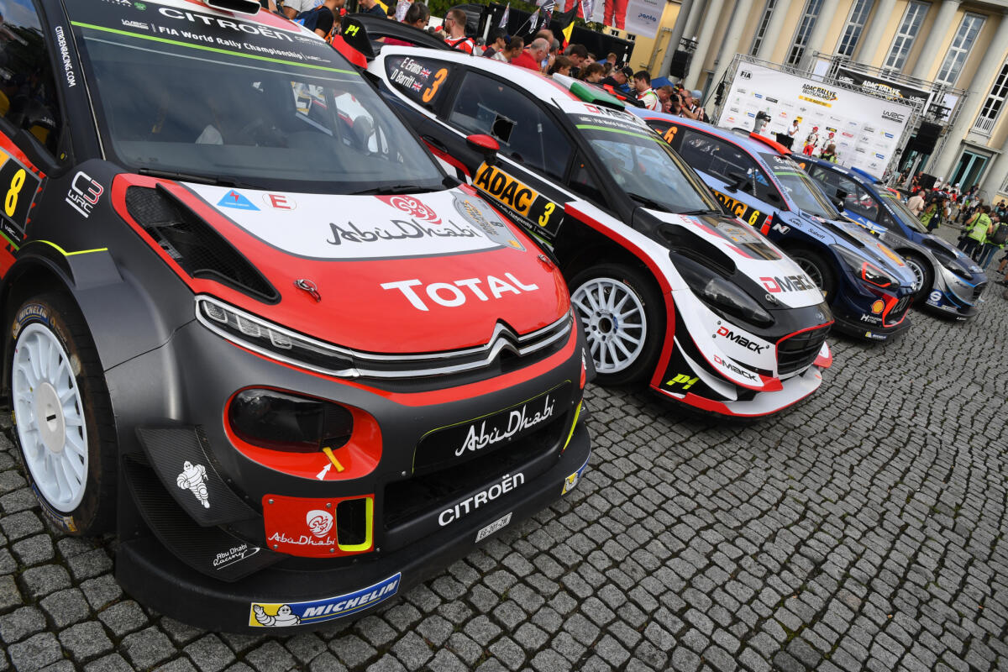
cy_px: 336
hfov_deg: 73.7
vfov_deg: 53.1
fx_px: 672
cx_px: 504
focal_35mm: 24
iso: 200
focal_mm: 16
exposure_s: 1/250
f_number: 8
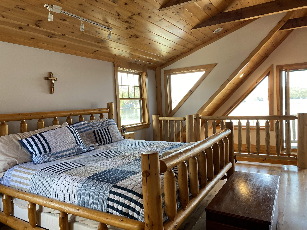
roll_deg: +2.3
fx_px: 231
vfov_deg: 53.1
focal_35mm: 26
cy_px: 115
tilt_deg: -1.6
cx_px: 154
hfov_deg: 67.3
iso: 80
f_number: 1.8
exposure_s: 1/60
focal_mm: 4.25
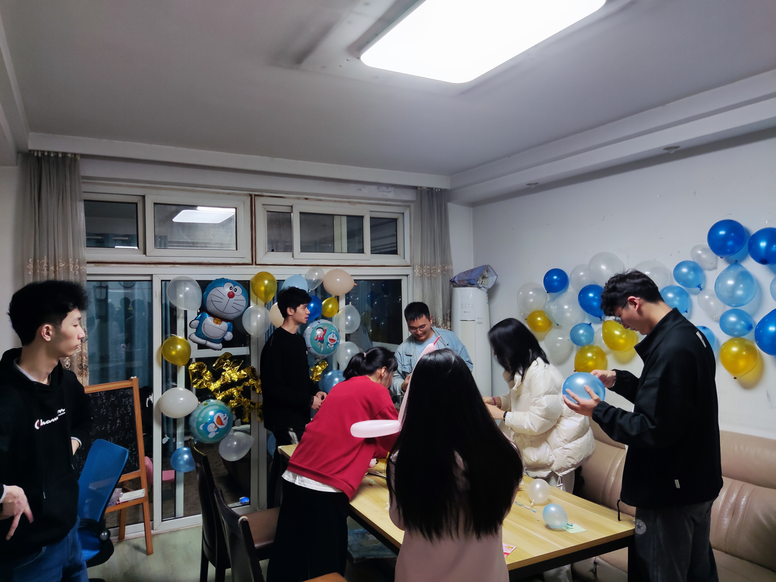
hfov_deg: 69.4
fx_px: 560
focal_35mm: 25
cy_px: 291
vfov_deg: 54.9
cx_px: 388
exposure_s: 1/50
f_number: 1.79
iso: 122
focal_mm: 4.71
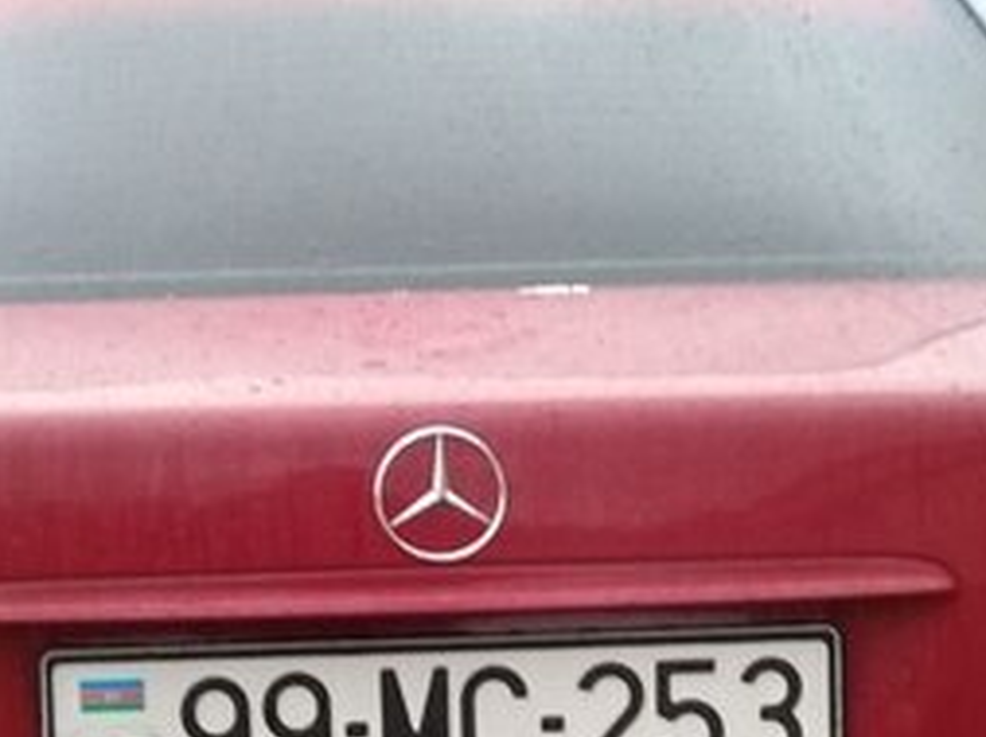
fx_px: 2304
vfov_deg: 17.5
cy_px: 836
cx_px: 425
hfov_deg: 24.1
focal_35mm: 81
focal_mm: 3.3
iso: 160
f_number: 2.2
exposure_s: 1/33
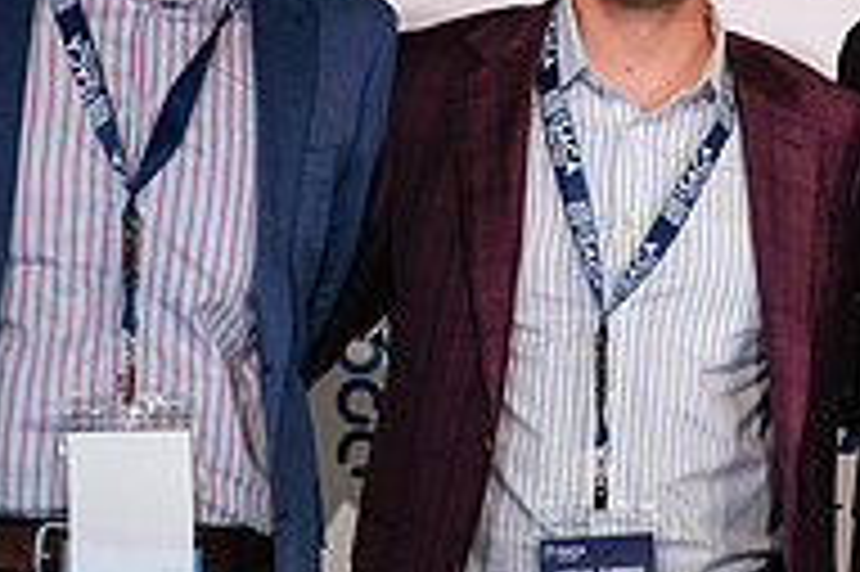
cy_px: 510
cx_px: 734
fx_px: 3198
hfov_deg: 15.2
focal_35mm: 134
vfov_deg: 10.2
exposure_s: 1/160
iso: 800
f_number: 4
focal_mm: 22.7
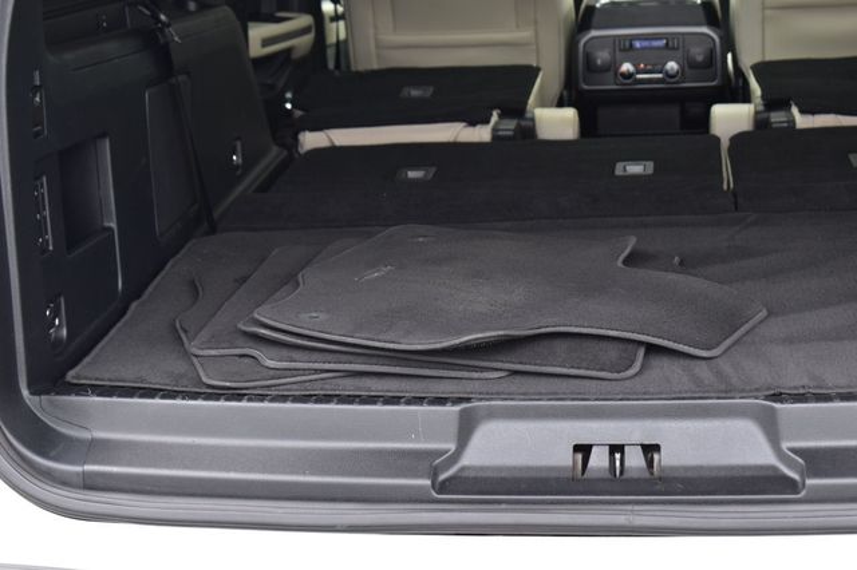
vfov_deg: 16.5
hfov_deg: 24.6
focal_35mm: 82
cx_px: 428
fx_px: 1963
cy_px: 285
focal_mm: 55
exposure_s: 1/50
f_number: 8
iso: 400
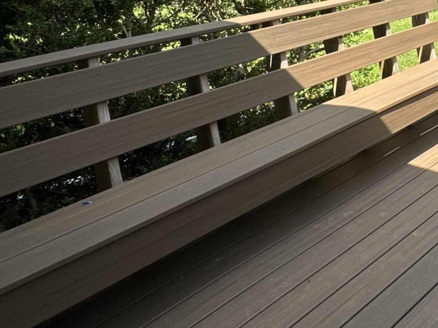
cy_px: -20
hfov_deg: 38.2
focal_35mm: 43
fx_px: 544
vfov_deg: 30.5
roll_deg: +2.8
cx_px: 453
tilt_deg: -5.8
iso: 40
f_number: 2.2
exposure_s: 1/693
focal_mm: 2.22
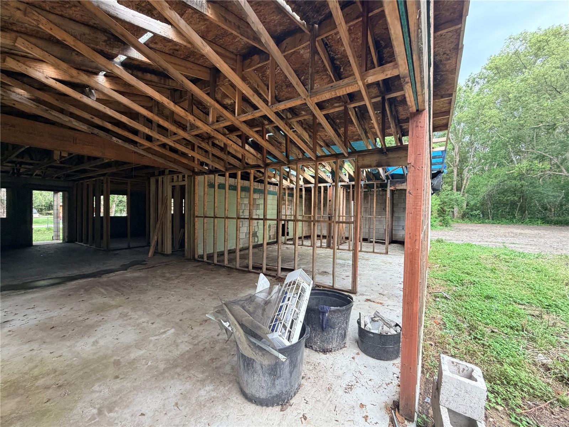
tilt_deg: -1.9
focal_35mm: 14
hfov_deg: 102.1
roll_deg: -0.6
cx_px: 284
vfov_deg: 85.7
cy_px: 214
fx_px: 230
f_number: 2.2
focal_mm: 2.22
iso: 250
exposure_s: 1/121
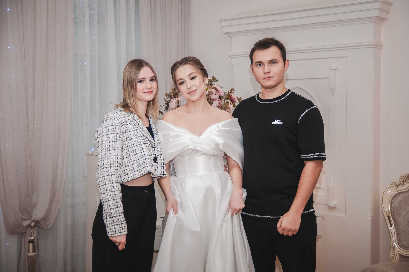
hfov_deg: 37.4
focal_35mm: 53
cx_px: 211
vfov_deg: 25.4
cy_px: 133
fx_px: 603
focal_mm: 34
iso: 400
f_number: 2.8
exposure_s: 1/160
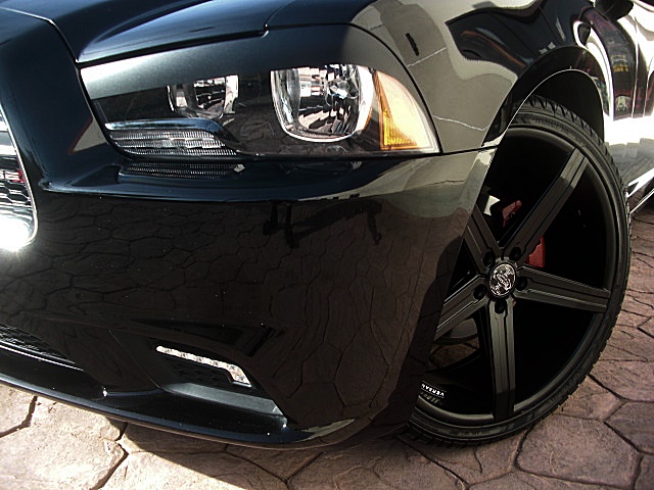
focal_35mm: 36
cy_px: 245
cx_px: 327
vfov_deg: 39.7
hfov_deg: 51.4
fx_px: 680
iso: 50
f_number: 2.8
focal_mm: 6.3
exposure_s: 1/160
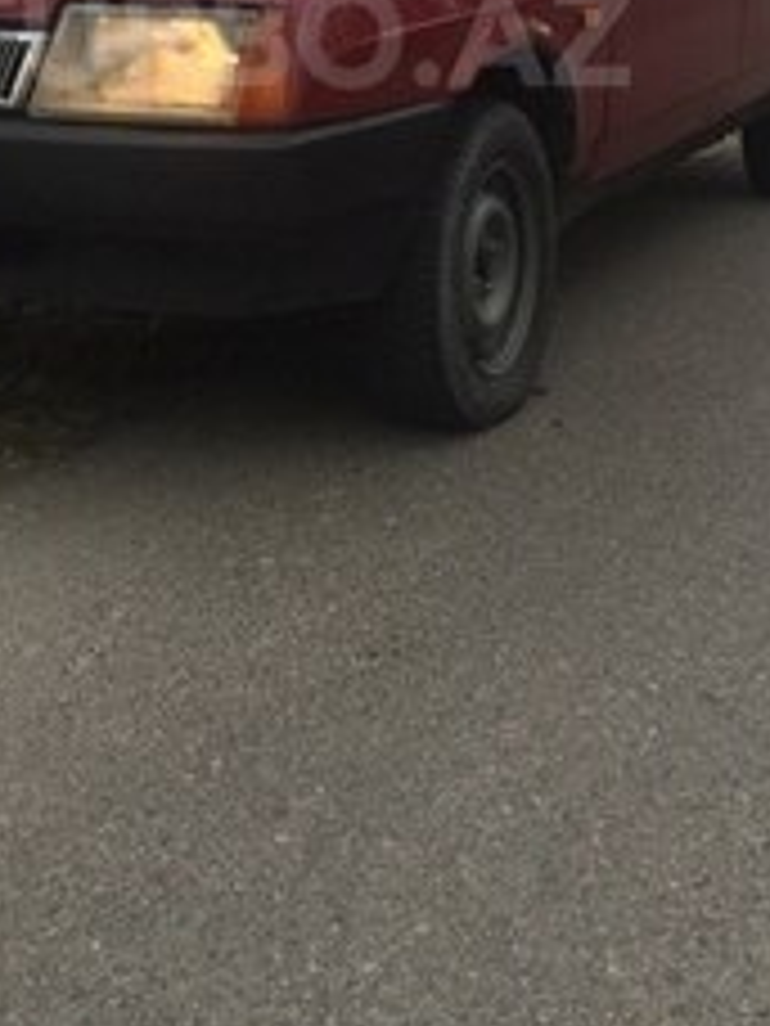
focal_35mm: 63
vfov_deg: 29.0
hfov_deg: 23.2
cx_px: 284
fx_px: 1869
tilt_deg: -5.1
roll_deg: -0.5
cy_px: 36
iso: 32
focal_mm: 4.15
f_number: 2.2
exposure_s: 1/1026
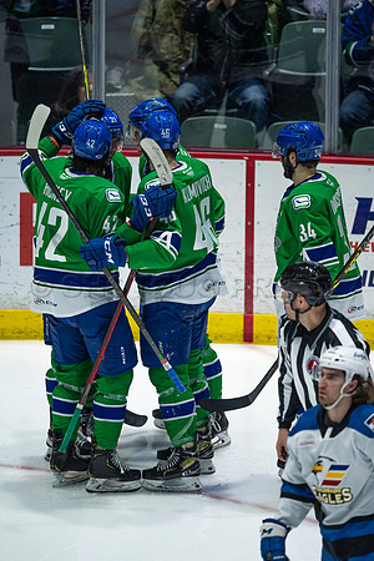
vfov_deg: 3.4
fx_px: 9349
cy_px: 280
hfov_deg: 2.3
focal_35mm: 600
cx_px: 187
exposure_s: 1/1000
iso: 2000
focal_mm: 600
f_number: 4
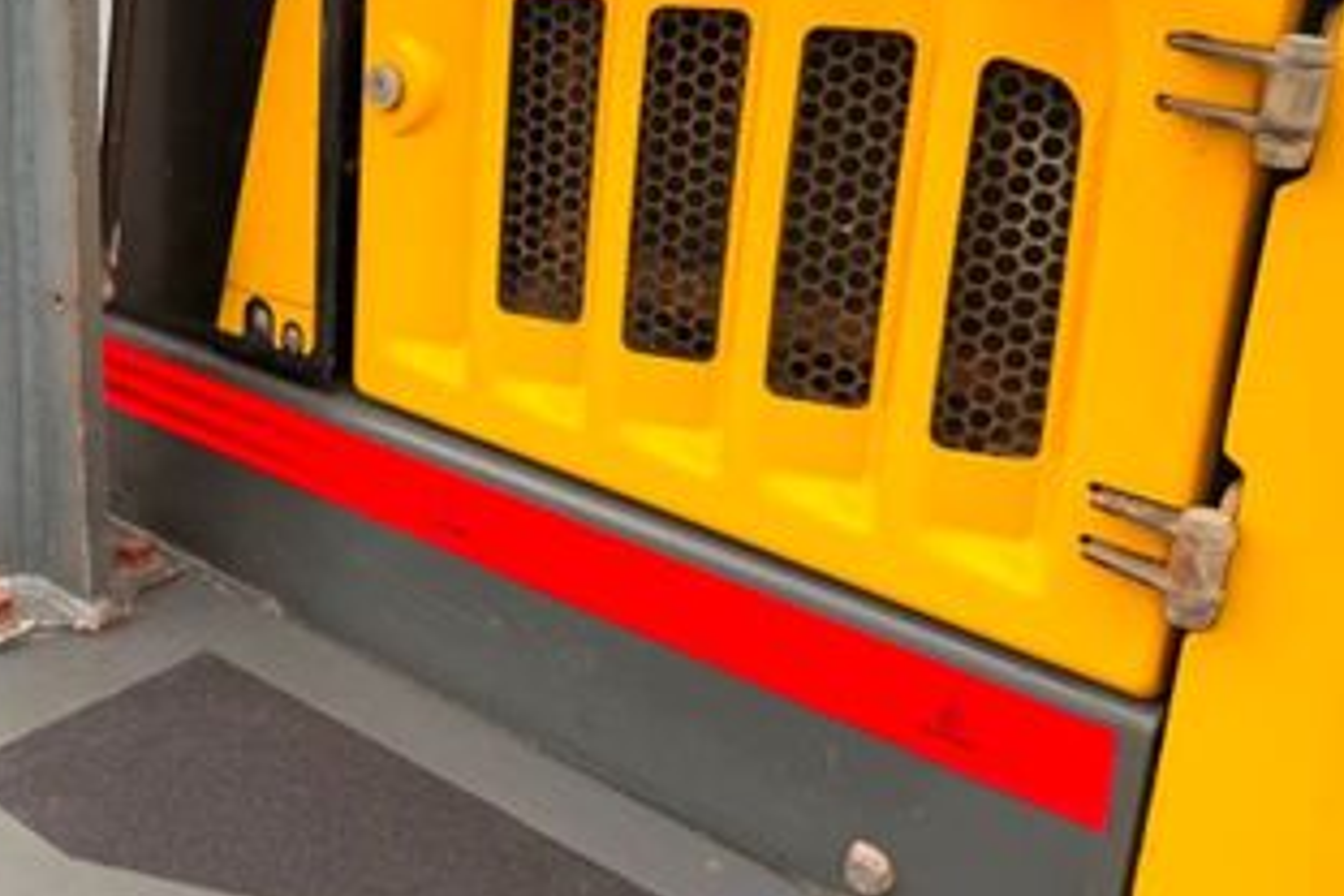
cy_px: 319
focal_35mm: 48
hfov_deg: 38.8
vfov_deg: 27.9
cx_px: 190
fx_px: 1792
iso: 80
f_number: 1.78
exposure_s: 1/1005
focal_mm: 6.76
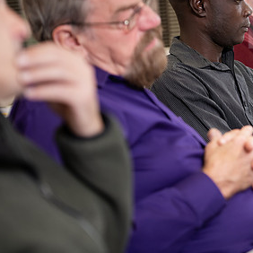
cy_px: 82
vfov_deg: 10.8
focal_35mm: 161
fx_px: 1331
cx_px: 222
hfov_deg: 10.8
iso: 800
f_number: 3.2
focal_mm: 92
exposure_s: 1/200
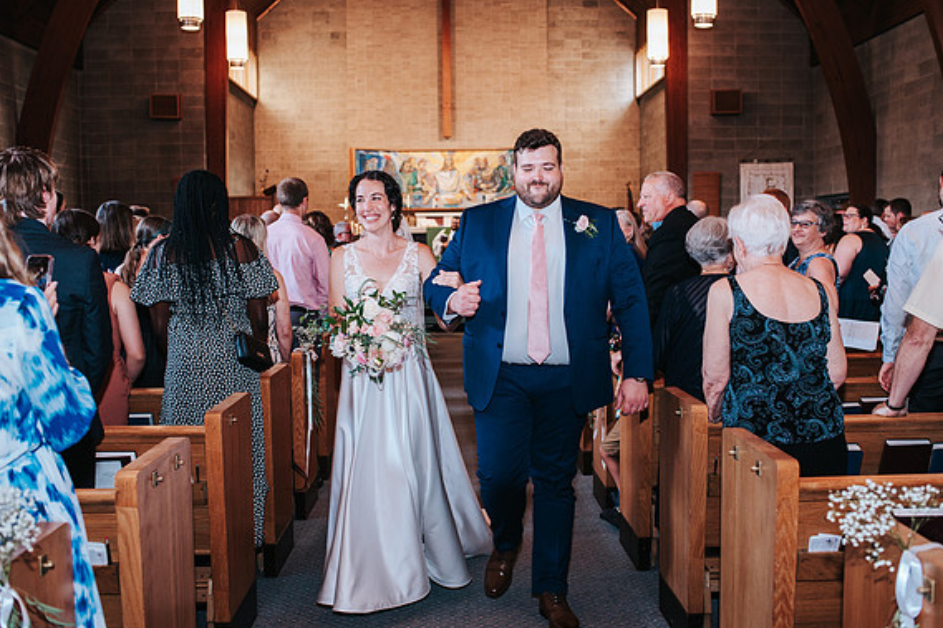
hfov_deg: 53.1
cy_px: 311
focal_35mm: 36
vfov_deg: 36.9
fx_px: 943
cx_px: 472
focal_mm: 35
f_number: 3.2
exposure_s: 1/125
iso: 1000
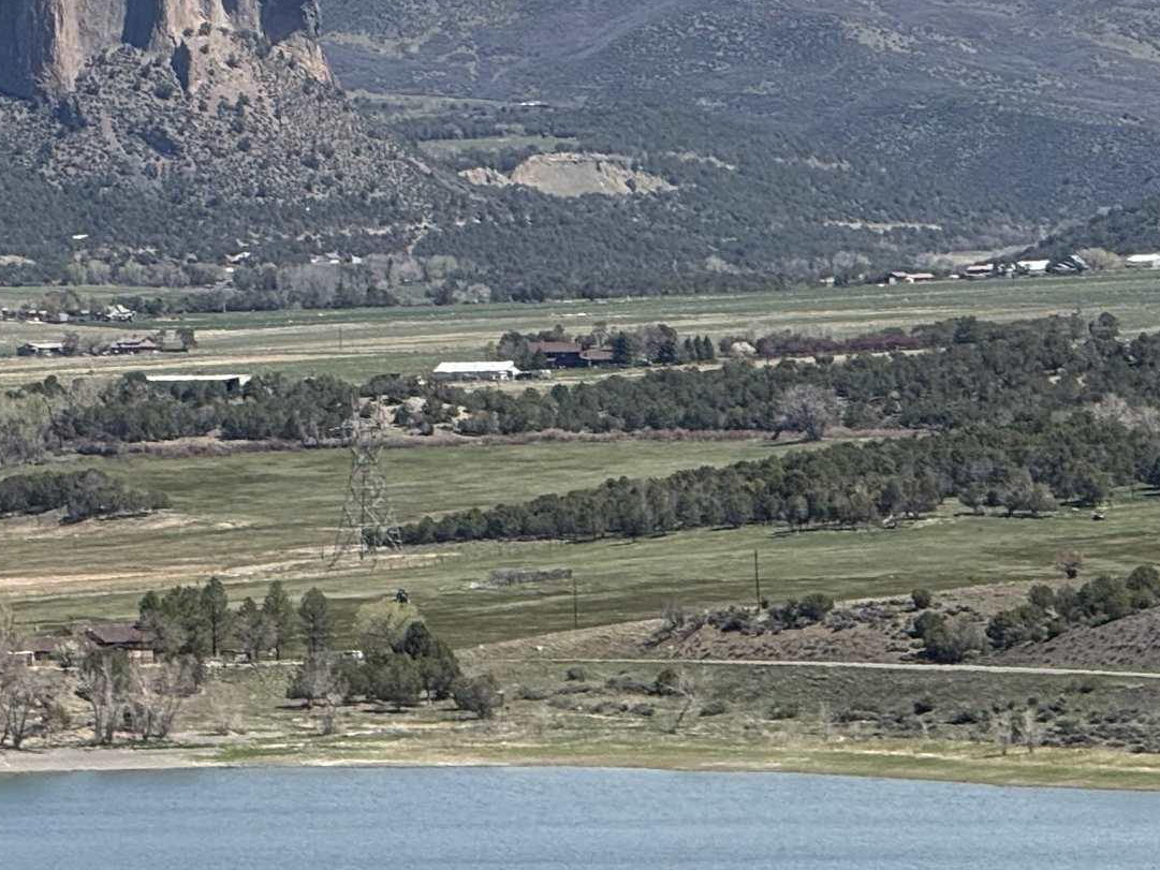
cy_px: 12
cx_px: 163
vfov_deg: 4.4
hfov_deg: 5.8
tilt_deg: +2.3
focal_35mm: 341
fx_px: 11428
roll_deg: +0.4
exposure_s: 1/1650
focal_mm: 15.66
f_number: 2.8
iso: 50
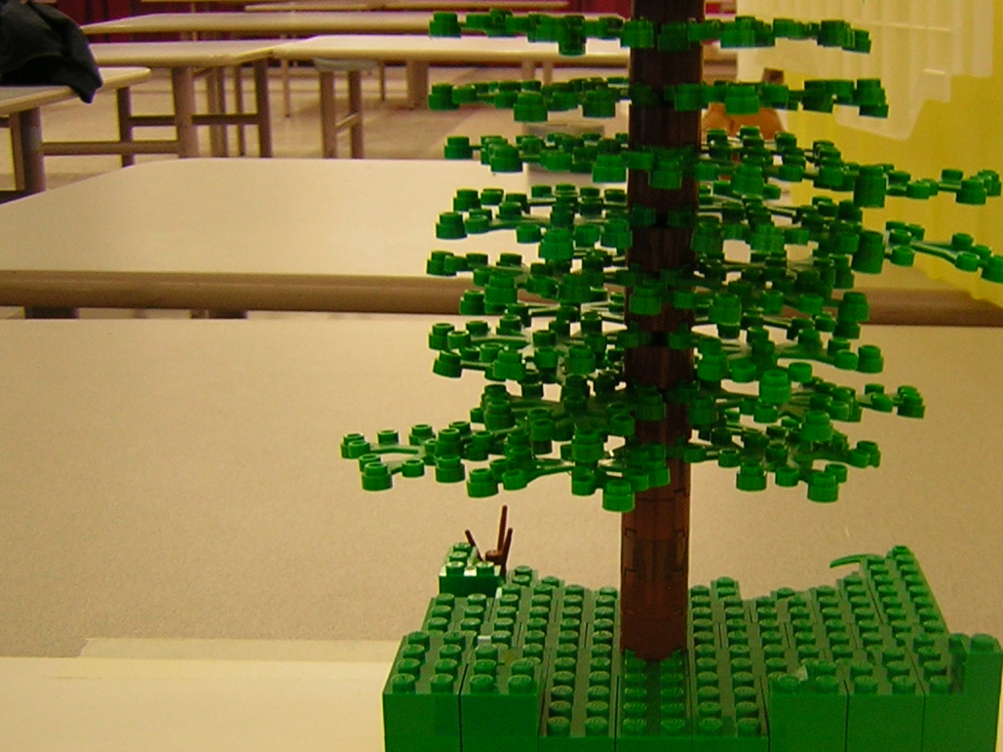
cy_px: 507
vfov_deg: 25.9
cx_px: 720
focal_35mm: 56
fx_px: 1622
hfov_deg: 33.8
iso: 50
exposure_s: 1/7.1
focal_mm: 4.7
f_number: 2.6
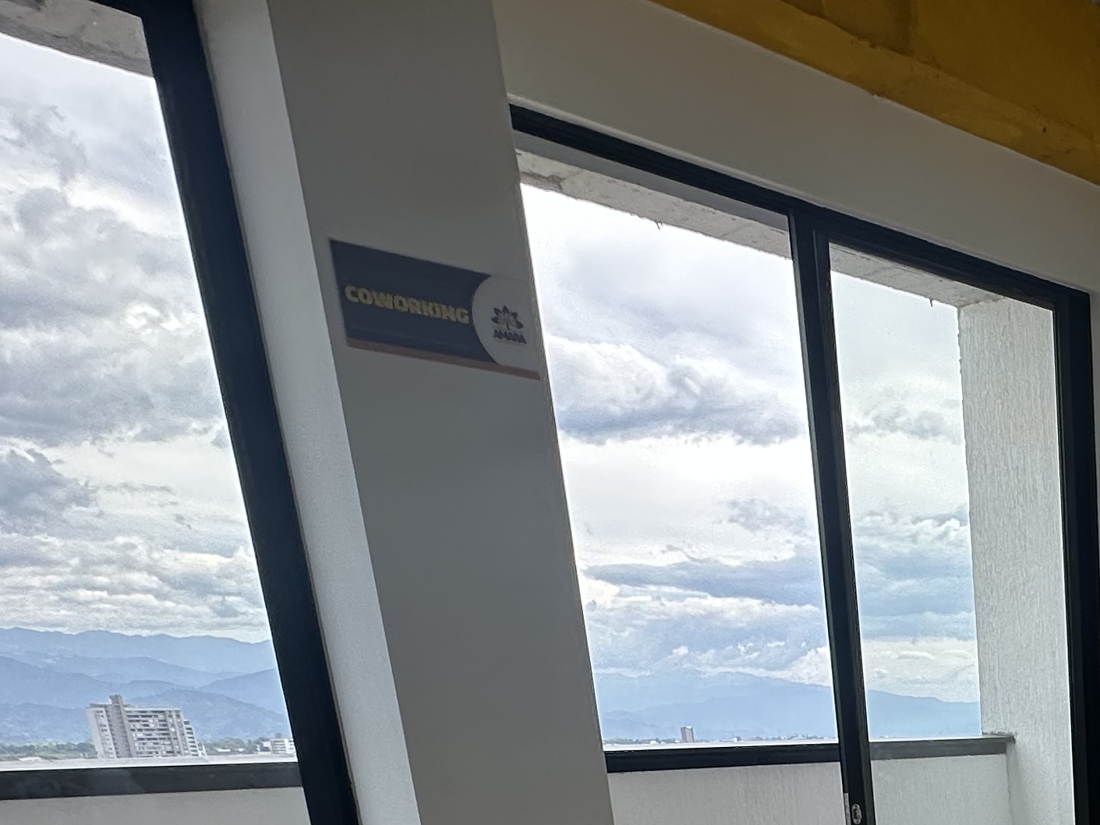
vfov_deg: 29.1
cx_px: 1254
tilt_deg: -15.7
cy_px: 1076
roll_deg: +0.3
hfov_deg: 37.7
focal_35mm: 40
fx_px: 1271
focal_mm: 2.22
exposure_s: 1/553
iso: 40
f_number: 2.2
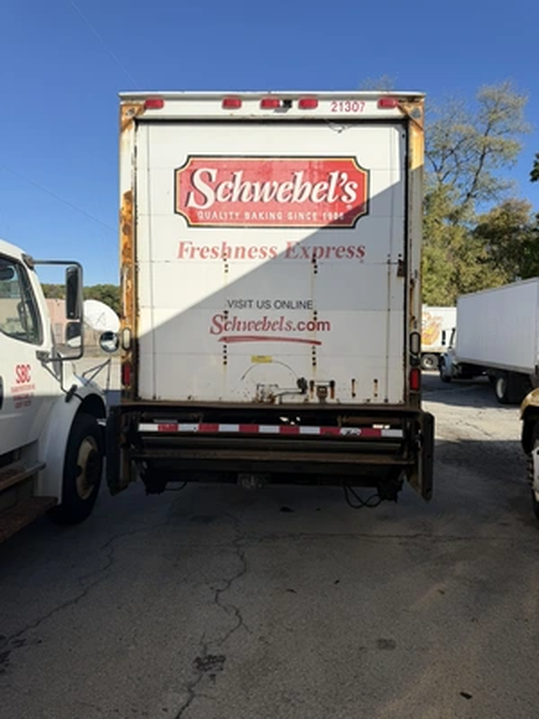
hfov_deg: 56.8
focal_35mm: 24
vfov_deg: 71.6
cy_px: 360
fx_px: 498
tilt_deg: -4.5
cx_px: 270
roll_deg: -1.0
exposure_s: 1/4975
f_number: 1.78
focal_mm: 6.76
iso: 80
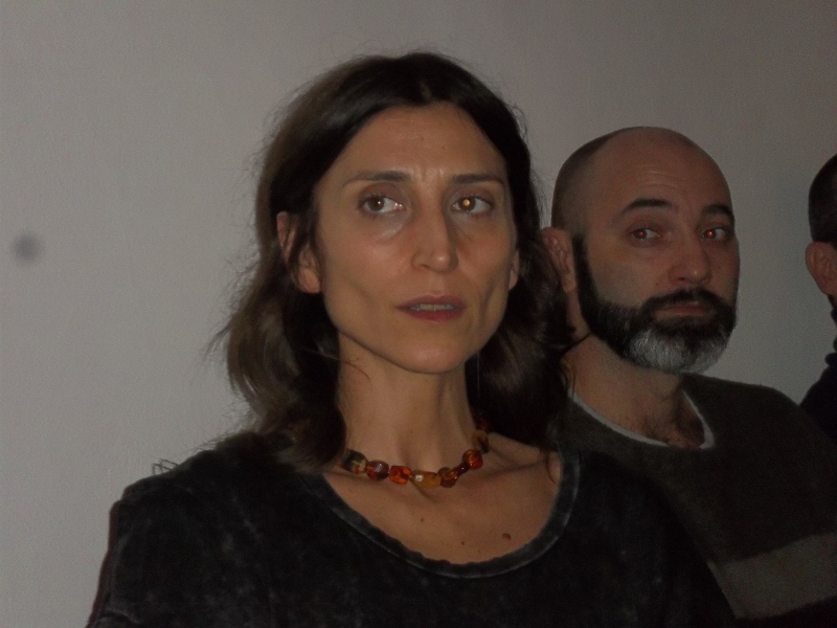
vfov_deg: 11.0
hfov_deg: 14.6
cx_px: 418
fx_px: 3264
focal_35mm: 135
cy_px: 314
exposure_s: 1/60
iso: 320
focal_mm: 24.5
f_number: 5.9
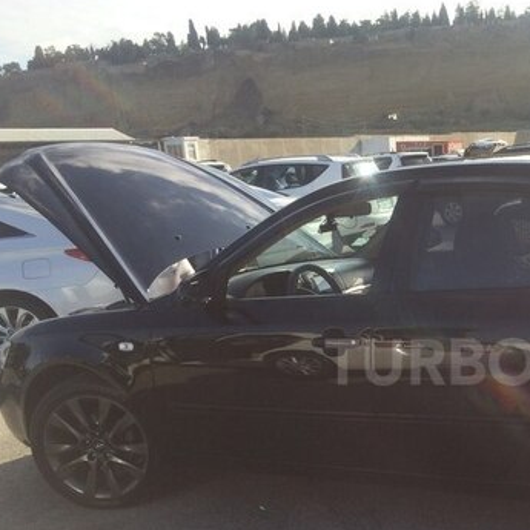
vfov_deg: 34.3
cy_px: 362
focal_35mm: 49
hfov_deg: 32.8
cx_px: 482
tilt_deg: -16.3
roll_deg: +2.3
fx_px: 849
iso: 32
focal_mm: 4.15
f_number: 2.2
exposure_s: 1/1414
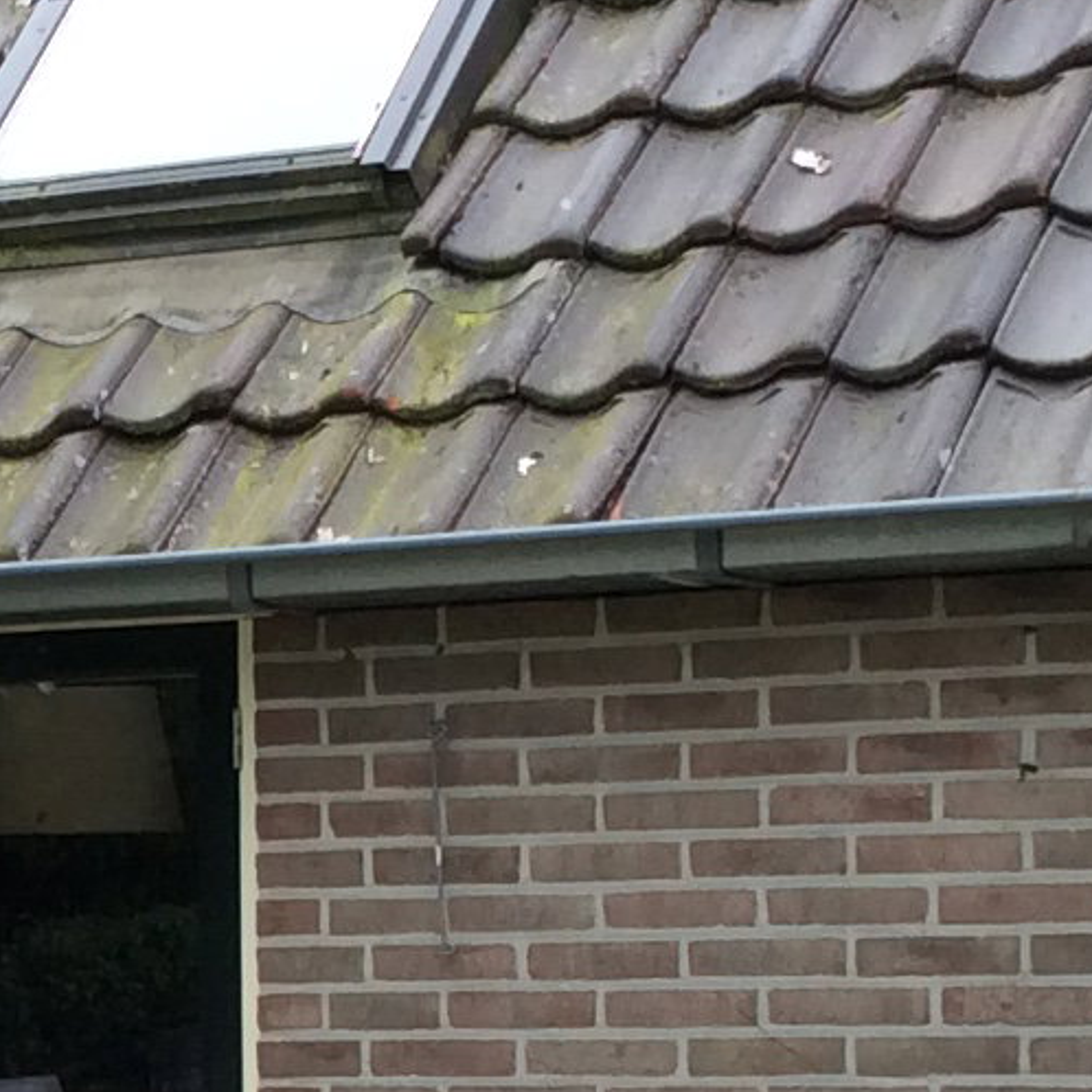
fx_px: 5246
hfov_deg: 11.6
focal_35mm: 147
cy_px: 1221
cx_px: -318
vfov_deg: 11.7
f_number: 2.4
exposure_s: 1/292
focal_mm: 3.3
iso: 32
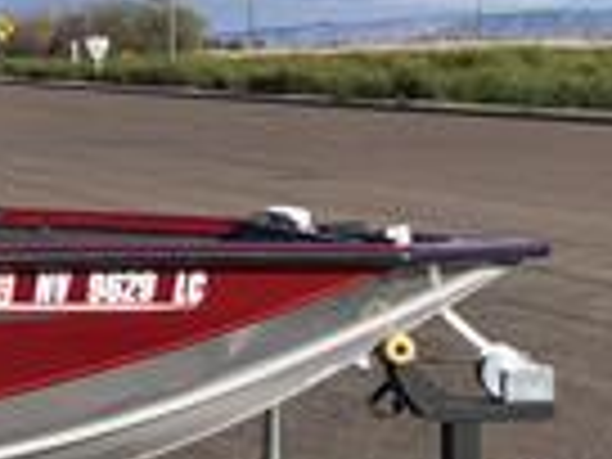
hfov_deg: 13.5
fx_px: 2334
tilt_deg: +1.9
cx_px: -454
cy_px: 63
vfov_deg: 11.2
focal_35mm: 132
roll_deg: +0.4
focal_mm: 3.99
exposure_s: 1/2208
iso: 20
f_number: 1.8
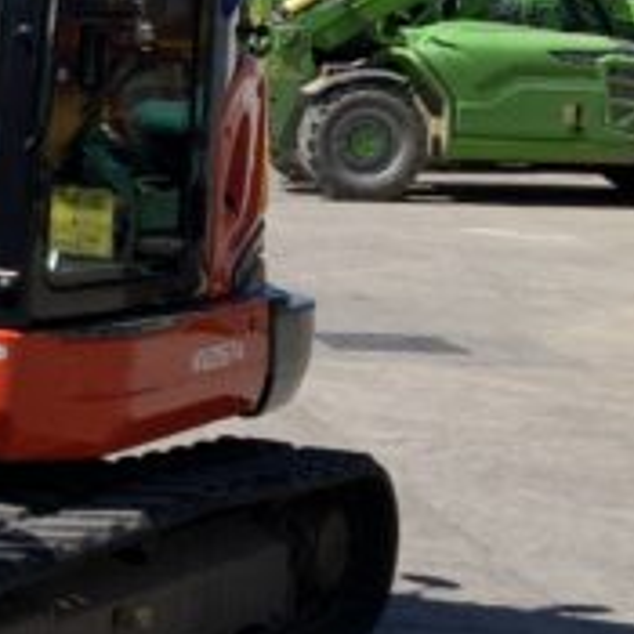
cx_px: -496
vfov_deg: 11.6
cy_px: 156
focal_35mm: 150
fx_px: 3108
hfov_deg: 10.9
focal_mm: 3
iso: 16
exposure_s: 1/1675
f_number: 1.8
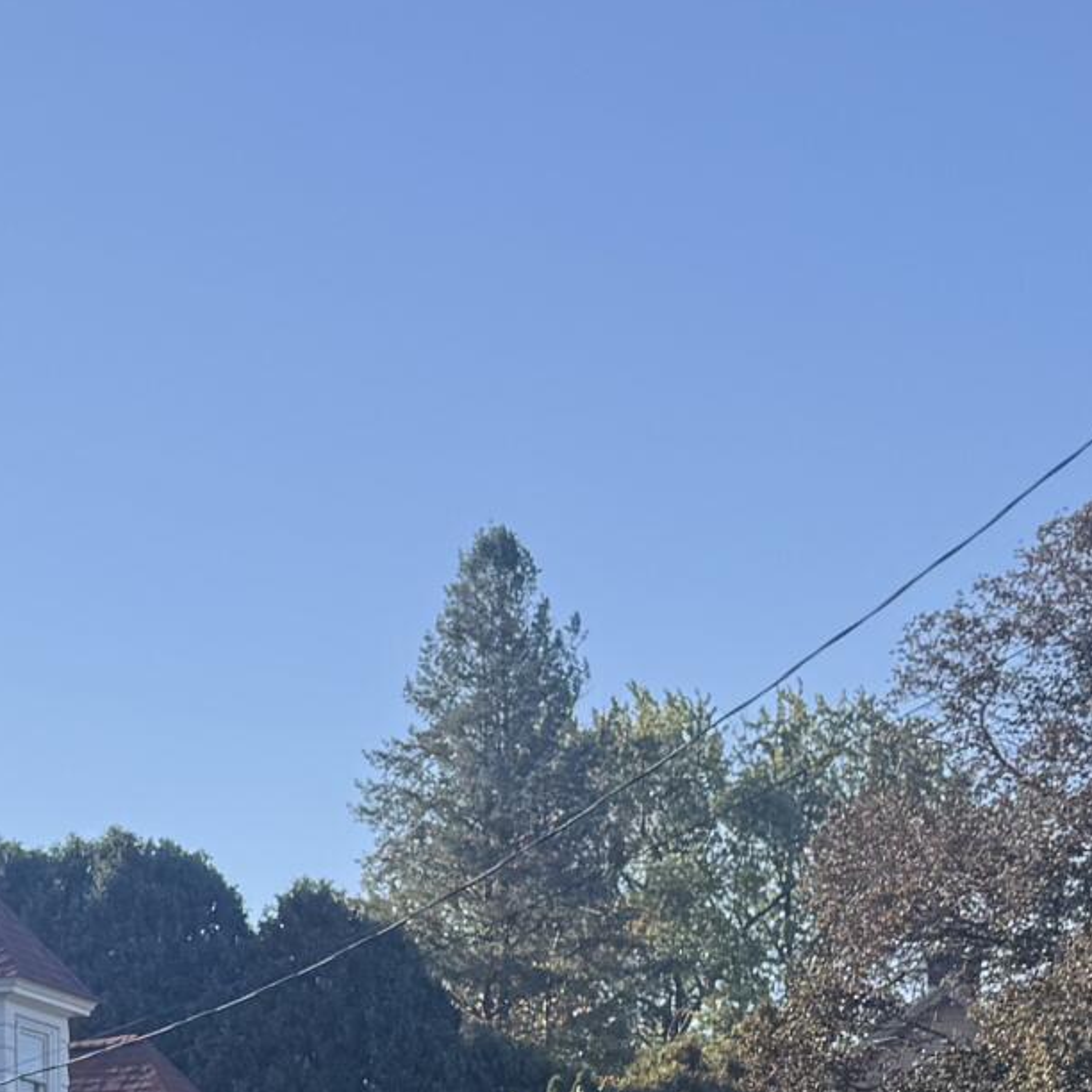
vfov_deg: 15.7
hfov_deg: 16.3
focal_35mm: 104
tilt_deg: +1.1
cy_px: 1501
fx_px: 3712
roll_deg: -2.2
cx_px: -46
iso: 80
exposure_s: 1/2506
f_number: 1.78
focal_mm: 6.76
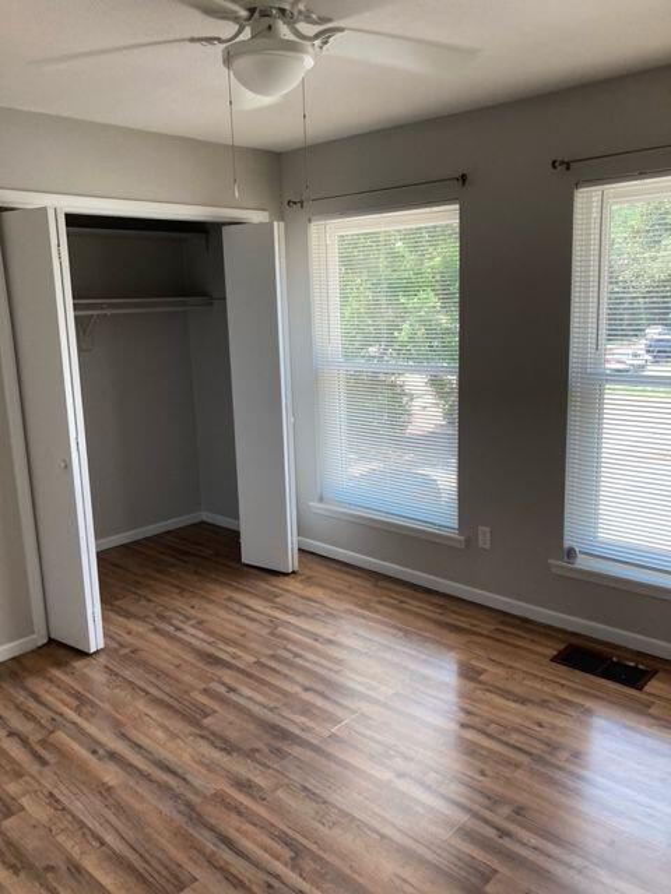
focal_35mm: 28
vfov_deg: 63.4
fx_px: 724
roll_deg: +1.6
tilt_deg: -10.6
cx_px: 336
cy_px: 447
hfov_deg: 49.7
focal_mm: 3.99
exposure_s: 1/120
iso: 64
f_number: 1.8
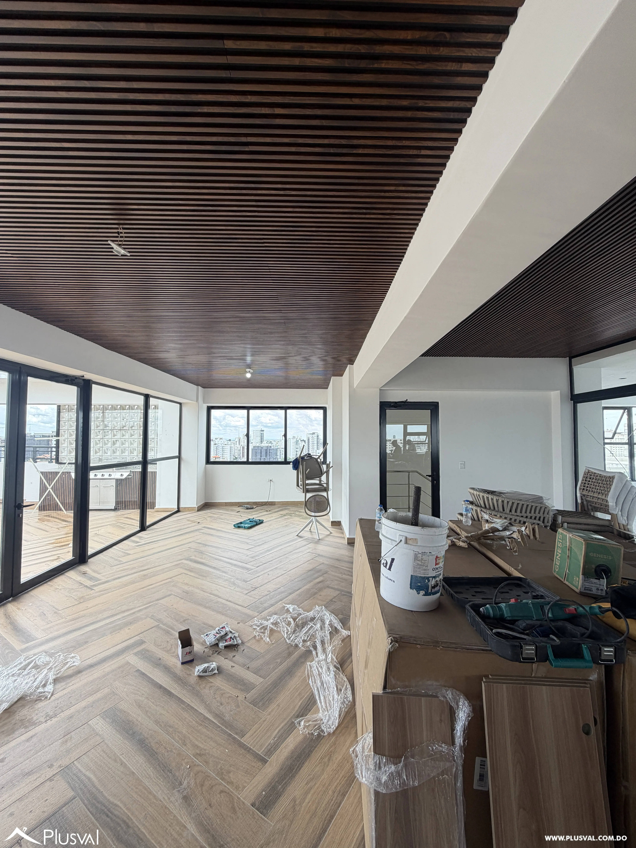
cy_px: 424
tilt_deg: +2.4
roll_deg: -0.7
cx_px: 318
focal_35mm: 14
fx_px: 343
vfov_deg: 102.1
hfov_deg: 85.7
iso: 40
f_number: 2.2
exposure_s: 1/157
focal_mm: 2.22
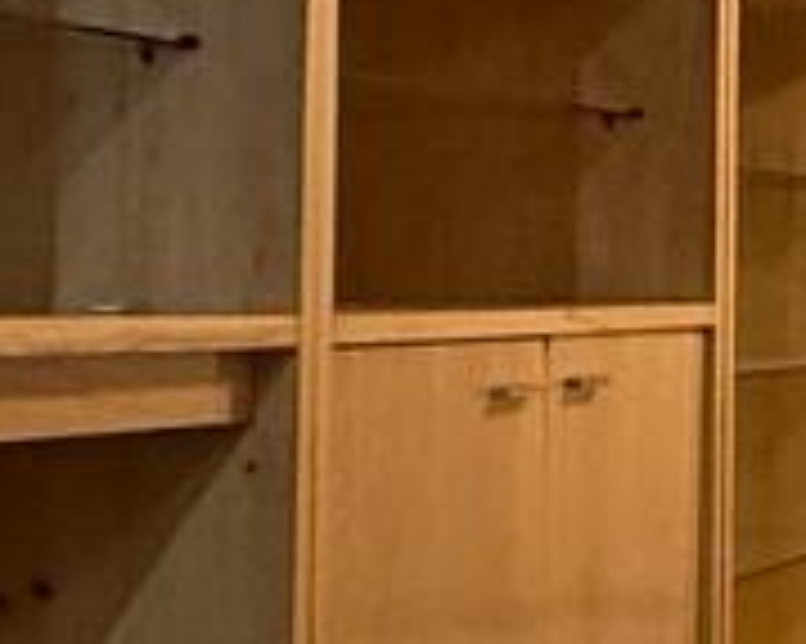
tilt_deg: +2.2
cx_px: 1905
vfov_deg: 14.0
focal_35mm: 110
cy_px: 239
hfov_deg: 13.3
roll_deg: +0.0
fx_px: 2623
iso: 250
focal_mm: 2.22
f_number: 2.2
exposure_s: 1/60
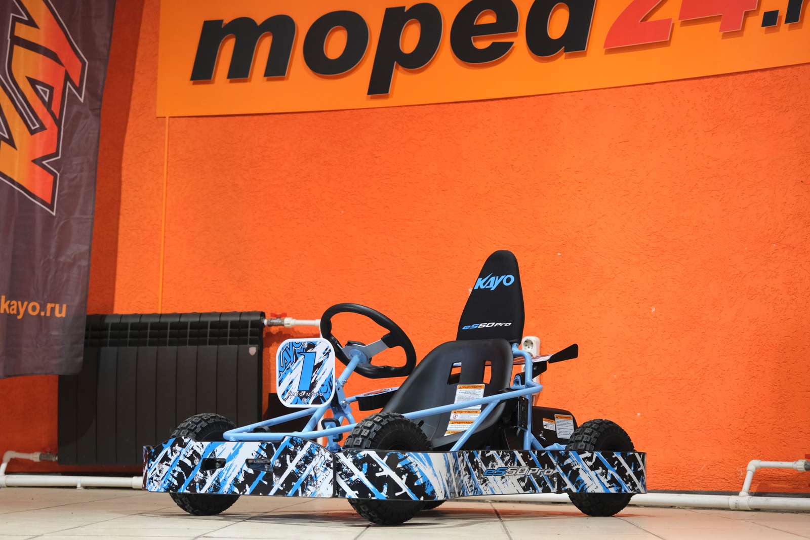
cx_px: 405
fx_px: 1508
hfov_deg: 30.1
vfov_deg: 20.3
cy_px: 270
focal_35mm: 67
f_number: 4
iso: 1600
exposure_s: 1/100
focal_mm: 44.7
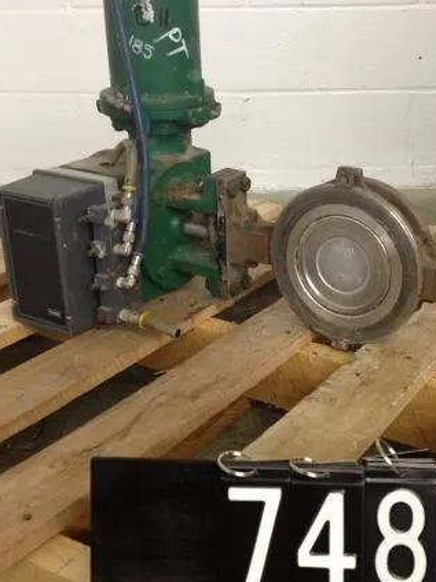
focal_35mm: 53
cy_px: 282
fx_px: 891
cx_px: 267
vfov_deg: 36.2
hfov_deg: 27.4
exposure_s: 1/20
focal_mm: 4.28
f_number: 2.4
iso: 200
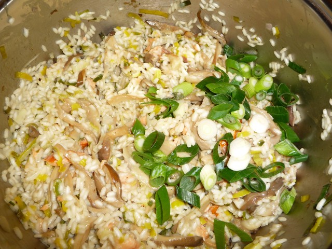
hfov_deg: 63.4
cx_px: 166
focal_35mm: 28
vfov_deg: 49.7
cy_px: 124
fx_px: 269
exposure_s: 1/30
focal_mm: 4.7
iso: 100
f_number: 3.3
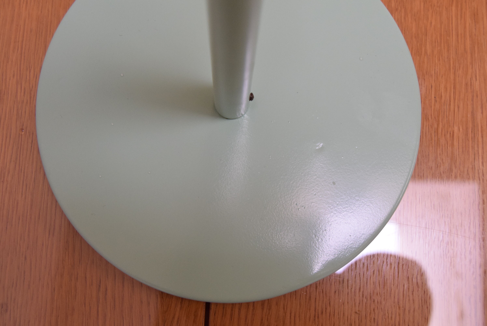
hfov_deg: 46.4
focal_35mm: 42
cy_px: 163
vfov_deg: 31.9
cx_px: 244
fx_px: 569
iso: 1600
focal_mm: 28
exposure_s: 1/125
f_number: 5.6
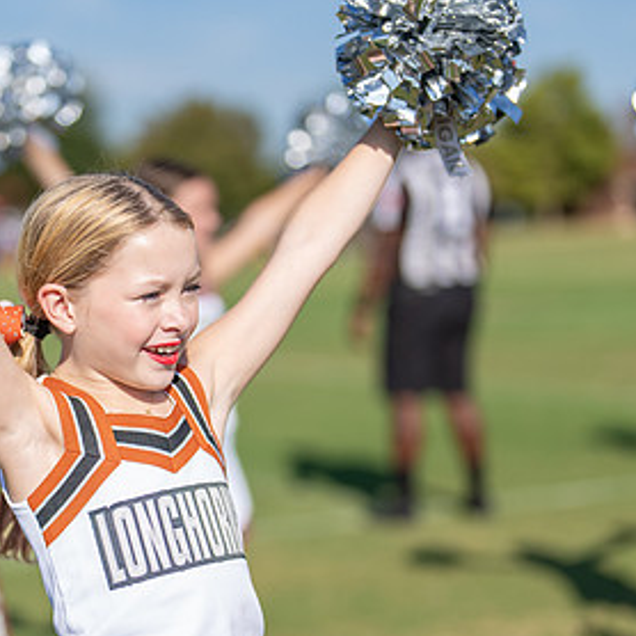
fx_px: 1975
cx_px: 151
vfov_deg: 18.2
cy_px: 430
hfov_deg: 18.2
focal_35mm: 95
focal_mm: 50
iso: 100
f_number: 1.2
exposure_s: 1/8000
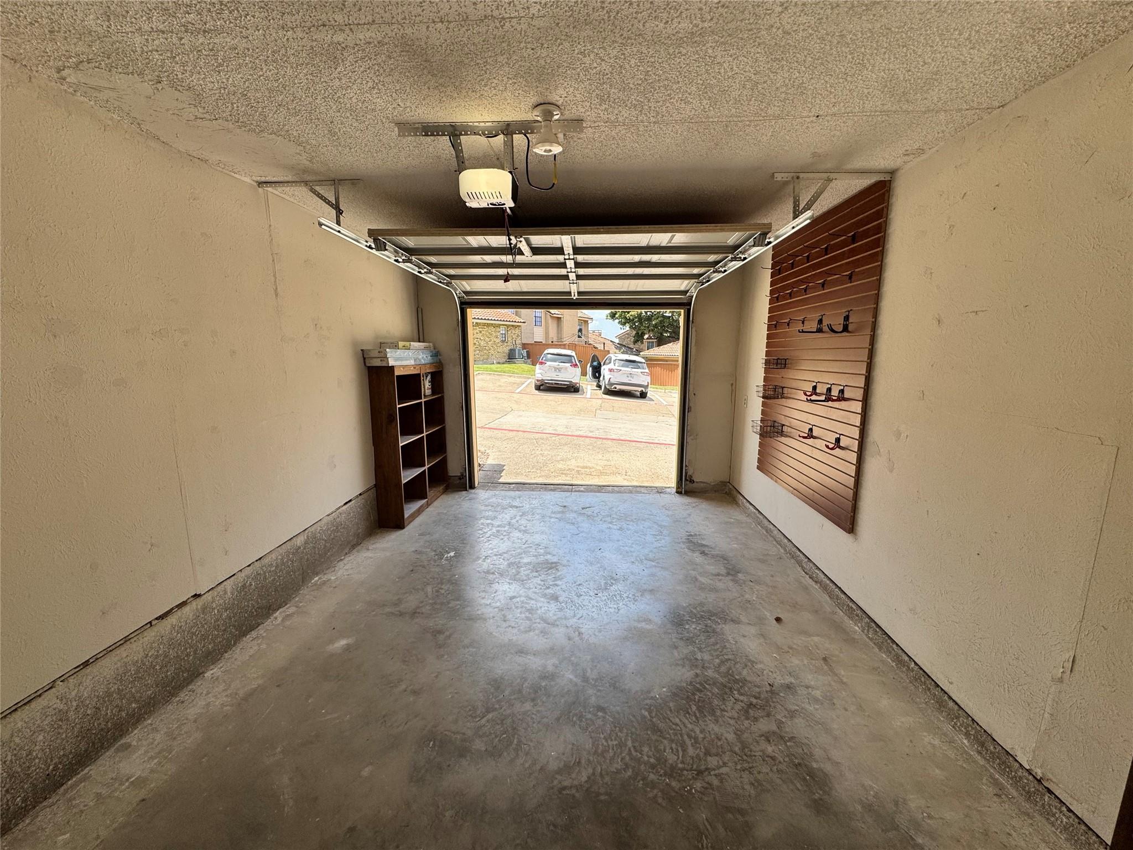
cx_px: 566
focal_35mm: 14
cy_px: 425
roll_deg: -0.2
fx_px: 458
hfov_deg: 102.1
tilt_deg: -9.2
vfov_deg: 85.7
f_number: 2.2
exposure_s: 1/636
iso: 40
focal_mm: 2.22
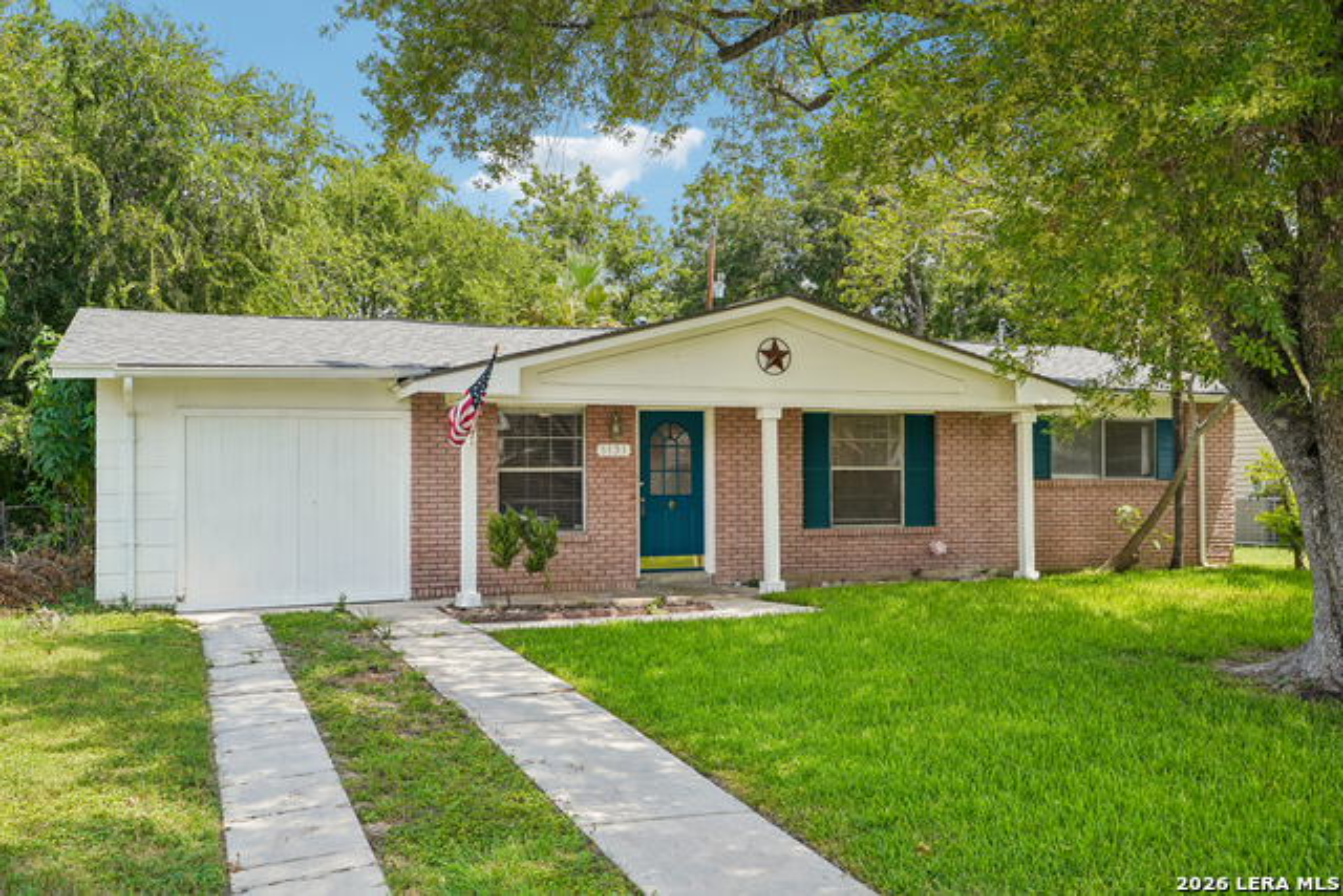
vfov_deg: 40.6
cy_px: 448
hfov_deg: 58.0
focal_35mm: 32
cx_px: 672
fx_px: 1213
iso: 100
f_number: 8
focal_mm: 32.5
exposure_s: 1/125
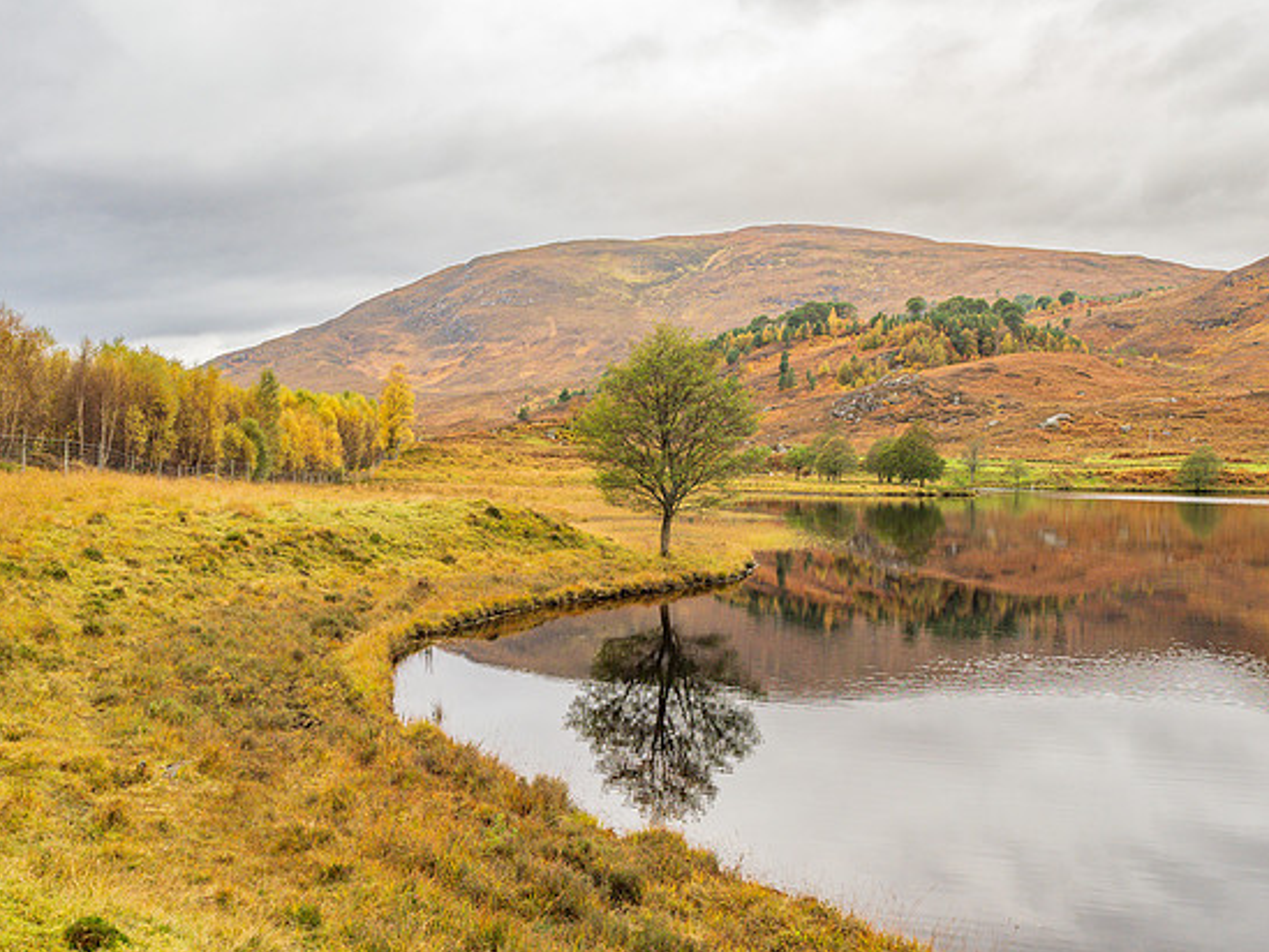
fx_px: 1393
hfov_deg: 49.0
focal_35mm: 38
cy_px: 496
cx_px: 617
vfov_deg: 37.7
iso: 400
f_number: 5.6
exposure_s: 1/80
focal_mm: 18
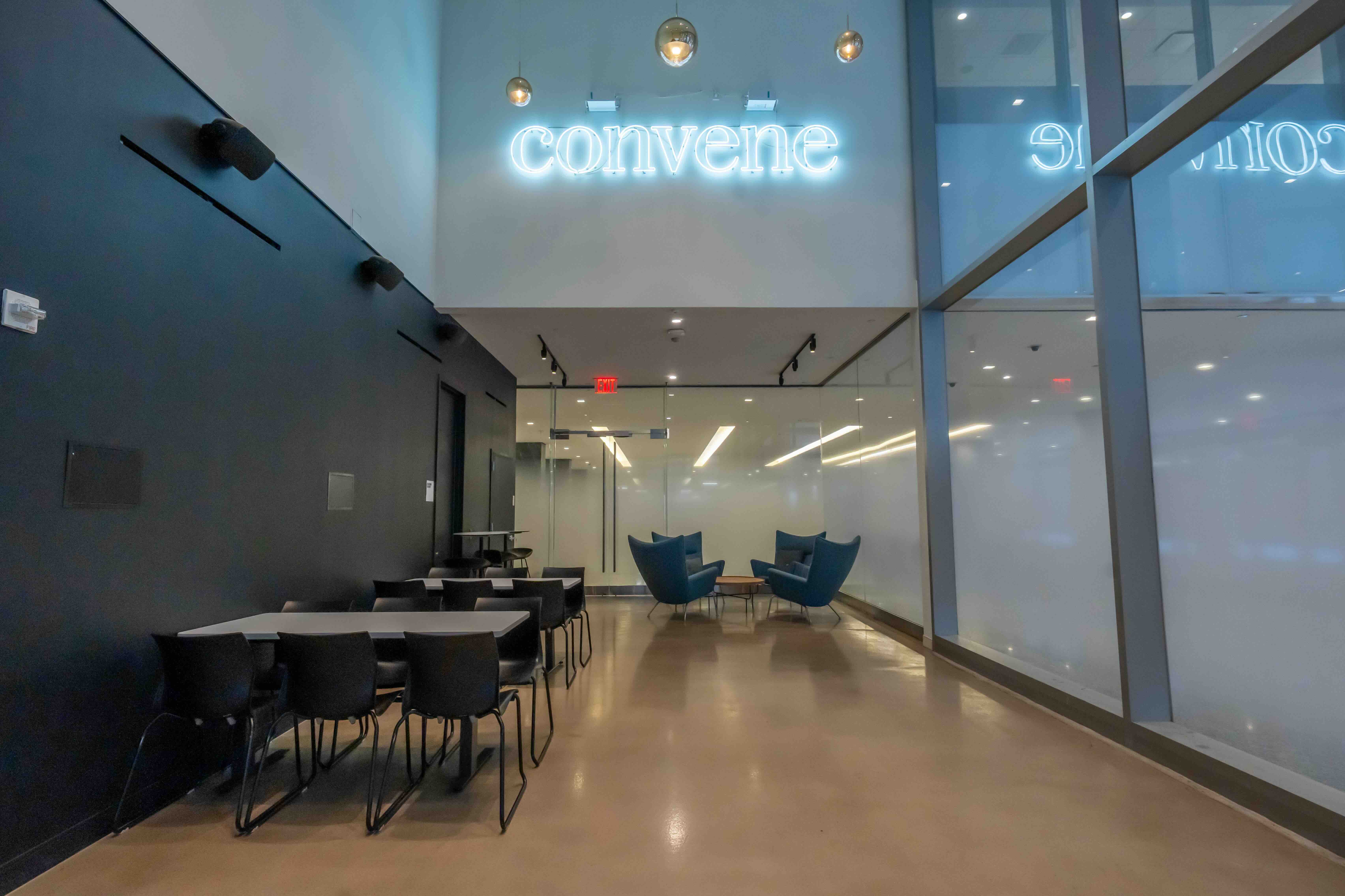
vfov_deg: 67.4
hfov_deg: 90.0
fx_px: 672
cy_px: 448
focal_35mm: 18
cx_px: 672
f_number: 8
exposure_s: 1/125
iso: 1600
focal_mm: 18
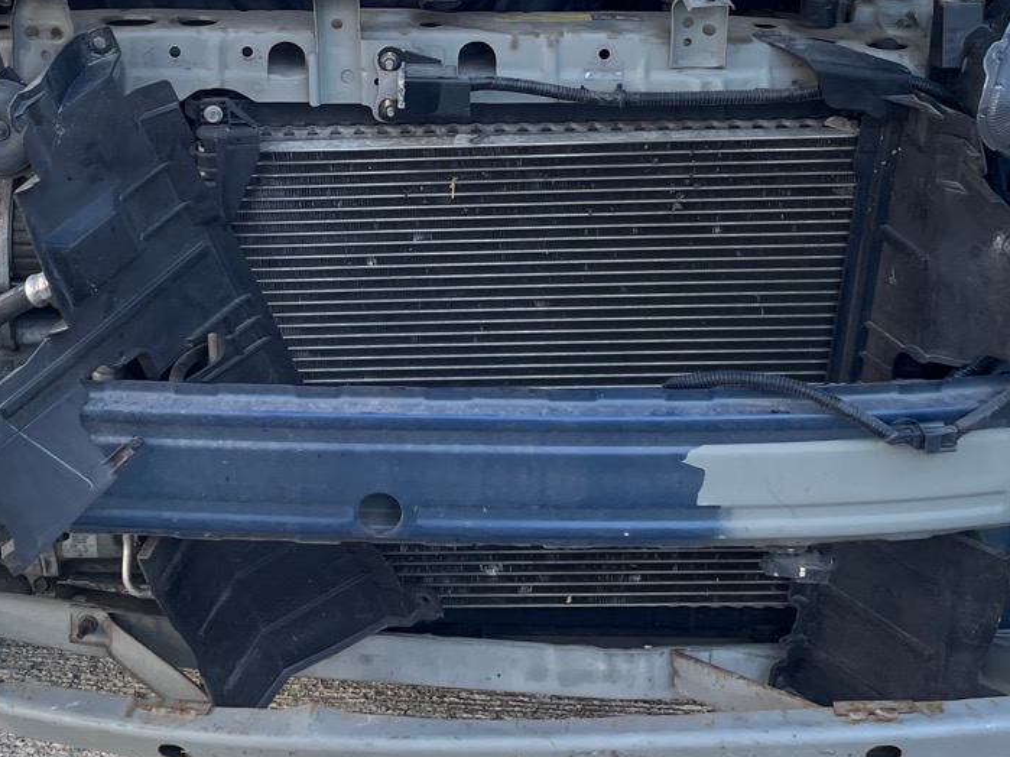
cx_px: 370
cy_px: 48
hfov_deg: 28.8
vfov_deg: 21.3
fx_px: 1955
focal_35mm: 67
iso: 32
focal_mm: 4.2
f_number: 1.6
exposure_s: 1/281
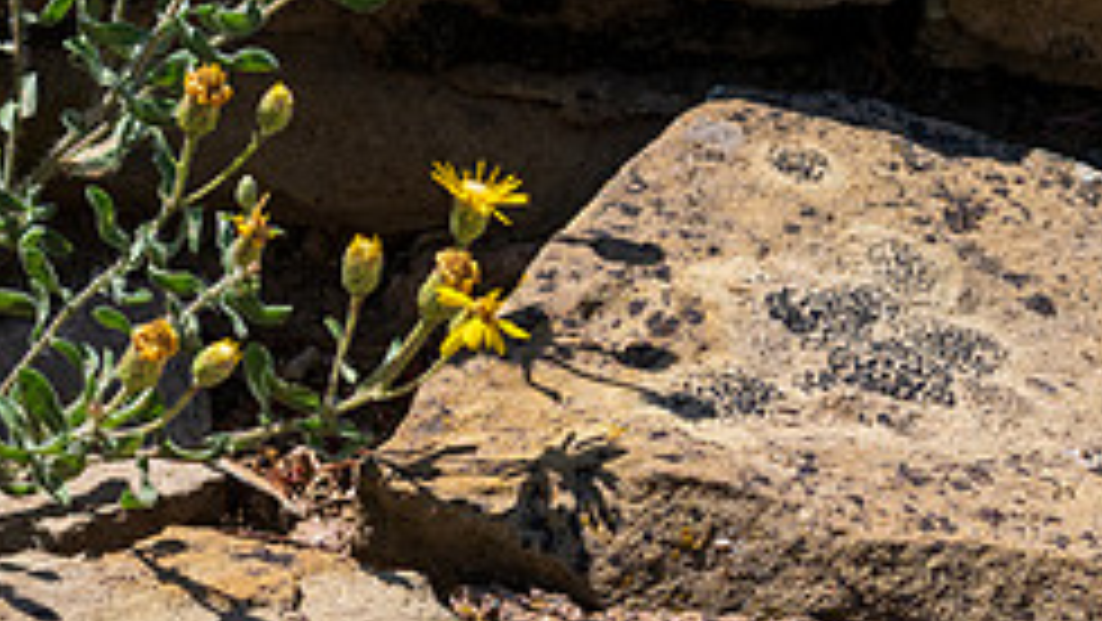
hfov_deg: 9.9
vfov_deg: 5.6
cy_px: -115
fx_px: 6372
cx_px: 352
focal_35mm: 218
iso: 400
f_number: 11
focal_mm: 70
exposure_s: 1/500
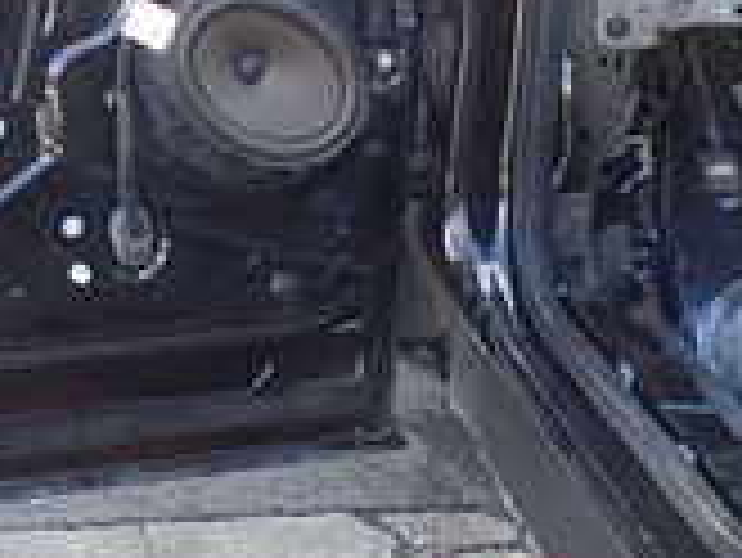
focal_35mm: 91
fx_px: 1952
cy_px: -198
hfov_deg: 20.1
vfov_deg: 15.4
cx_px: -166
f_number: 2.8
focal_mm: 4.5
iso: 100
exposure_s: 1/100
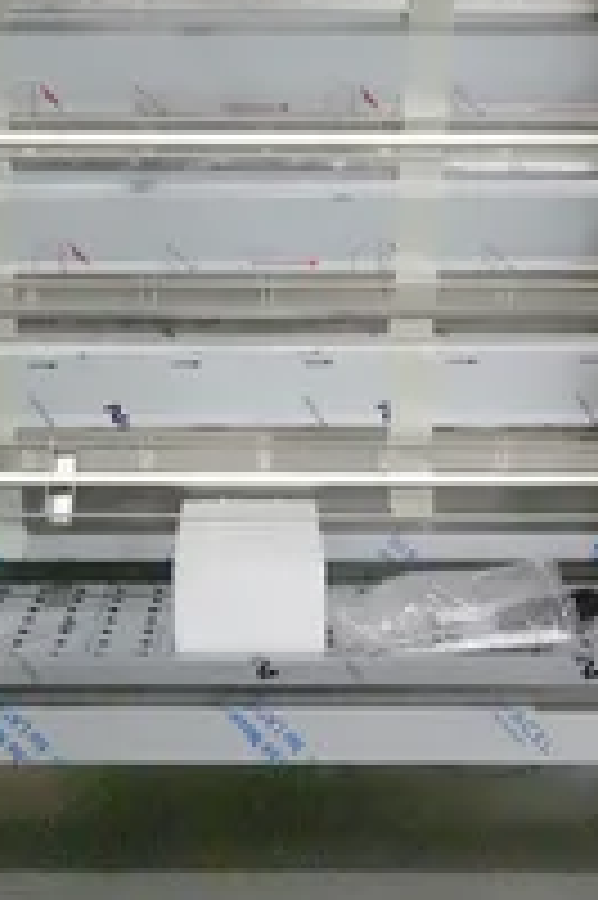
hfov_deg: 21.2
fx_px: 1597
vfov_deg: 30.7
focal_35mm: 64
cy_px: 184
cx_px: 281
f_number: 5.6
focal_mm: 12.01
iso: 12800
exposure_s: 1/500
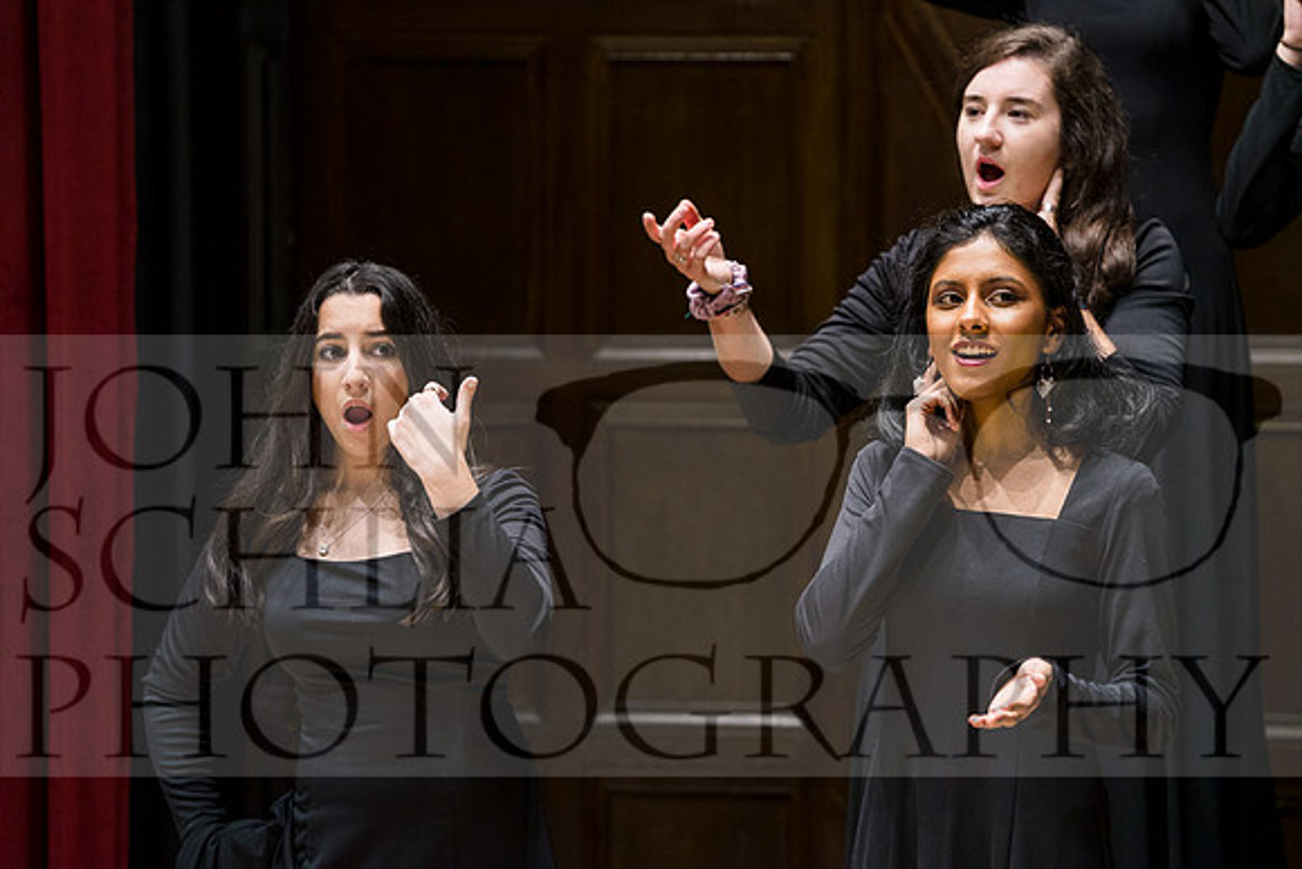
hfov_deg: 10.3
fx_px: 7235
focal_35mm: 200
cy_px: 434
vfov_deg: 6.9
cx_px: 651
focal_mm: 200
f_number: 4.5
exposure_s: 1/320
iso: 1600
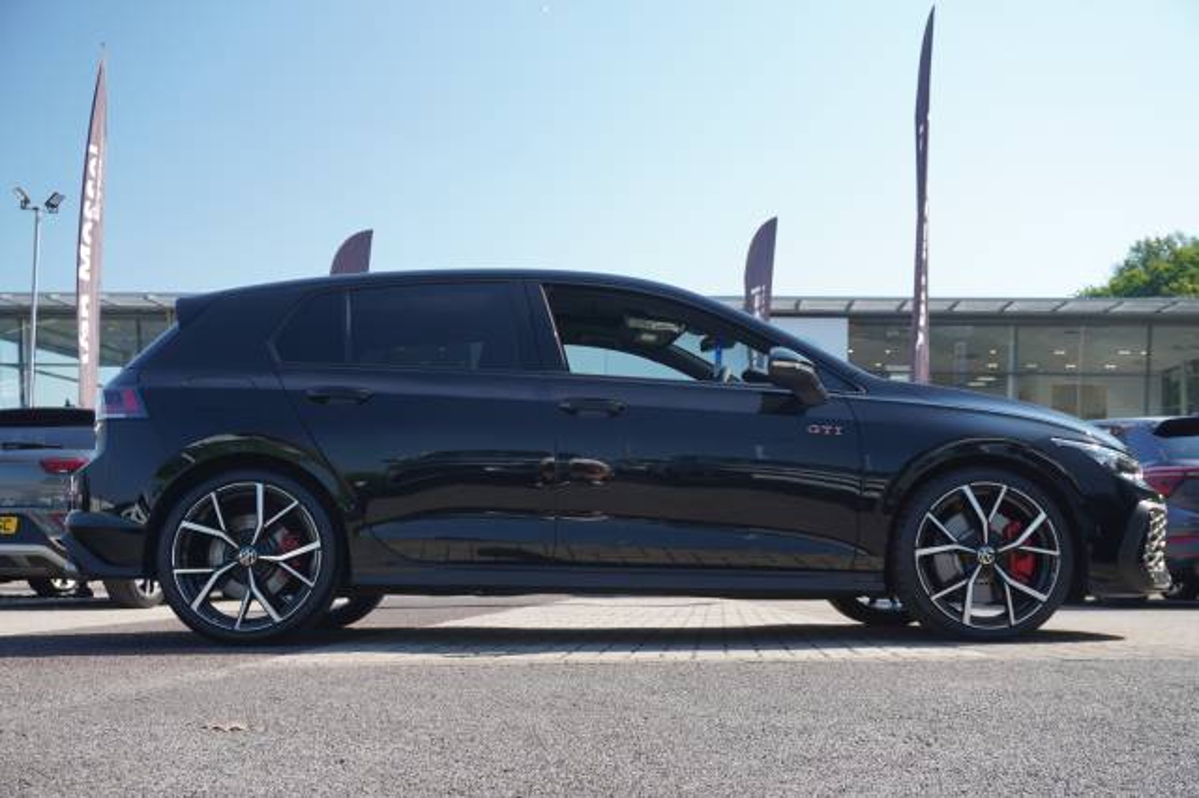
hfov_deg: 46.4
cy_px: 399
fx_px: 1398
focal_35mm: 42
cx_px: 600
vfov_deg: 31.9
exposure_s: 1/100
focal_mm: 28
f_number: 5.6
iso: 100
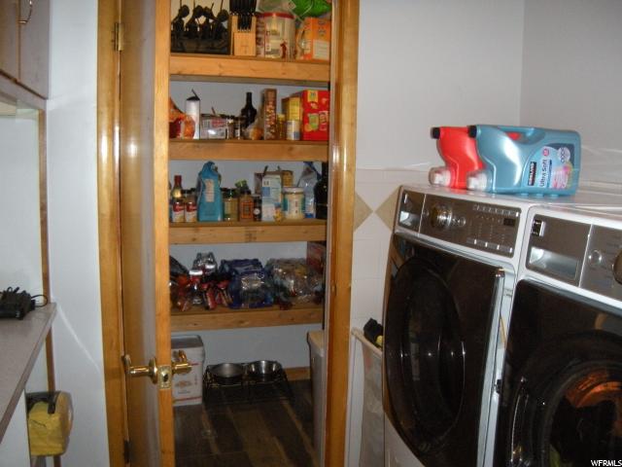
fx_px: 629
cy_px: 234
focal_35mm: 35
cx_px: 311
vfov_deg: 40.7
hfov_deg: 52.6
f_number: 3.8
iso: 400
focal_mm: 5.9
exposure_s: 1/60
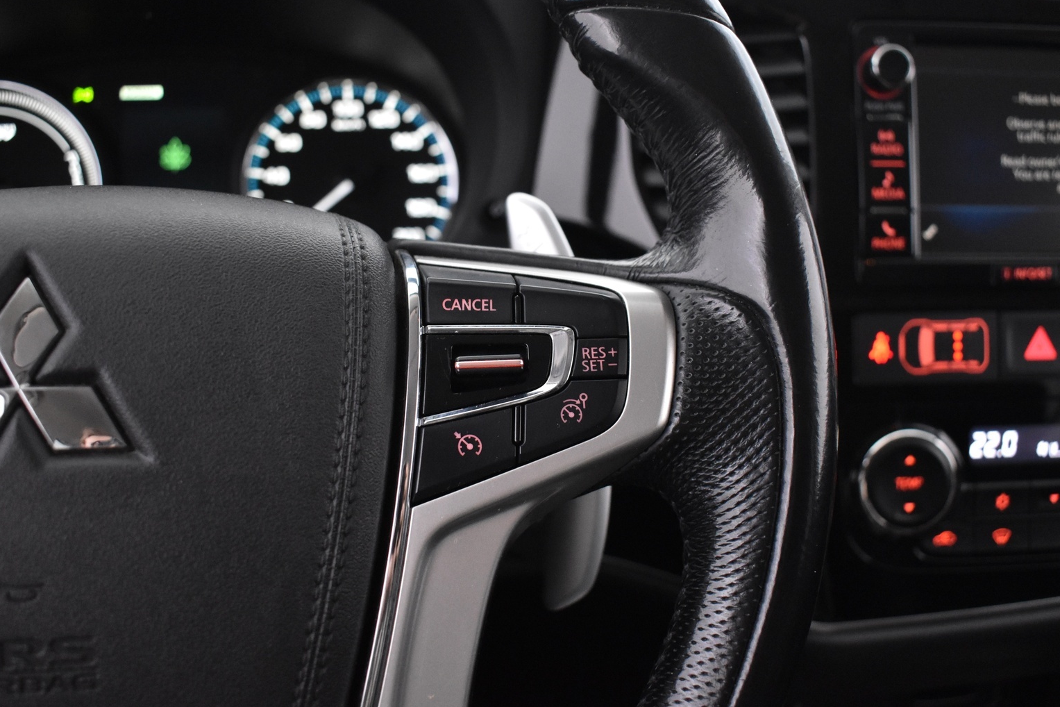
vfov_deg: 37.8
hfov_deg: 54.4
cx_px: 512
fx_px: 1030
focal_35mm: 35
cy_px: 367
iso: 3200
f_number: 3.8
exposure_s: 1/30
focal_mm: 22
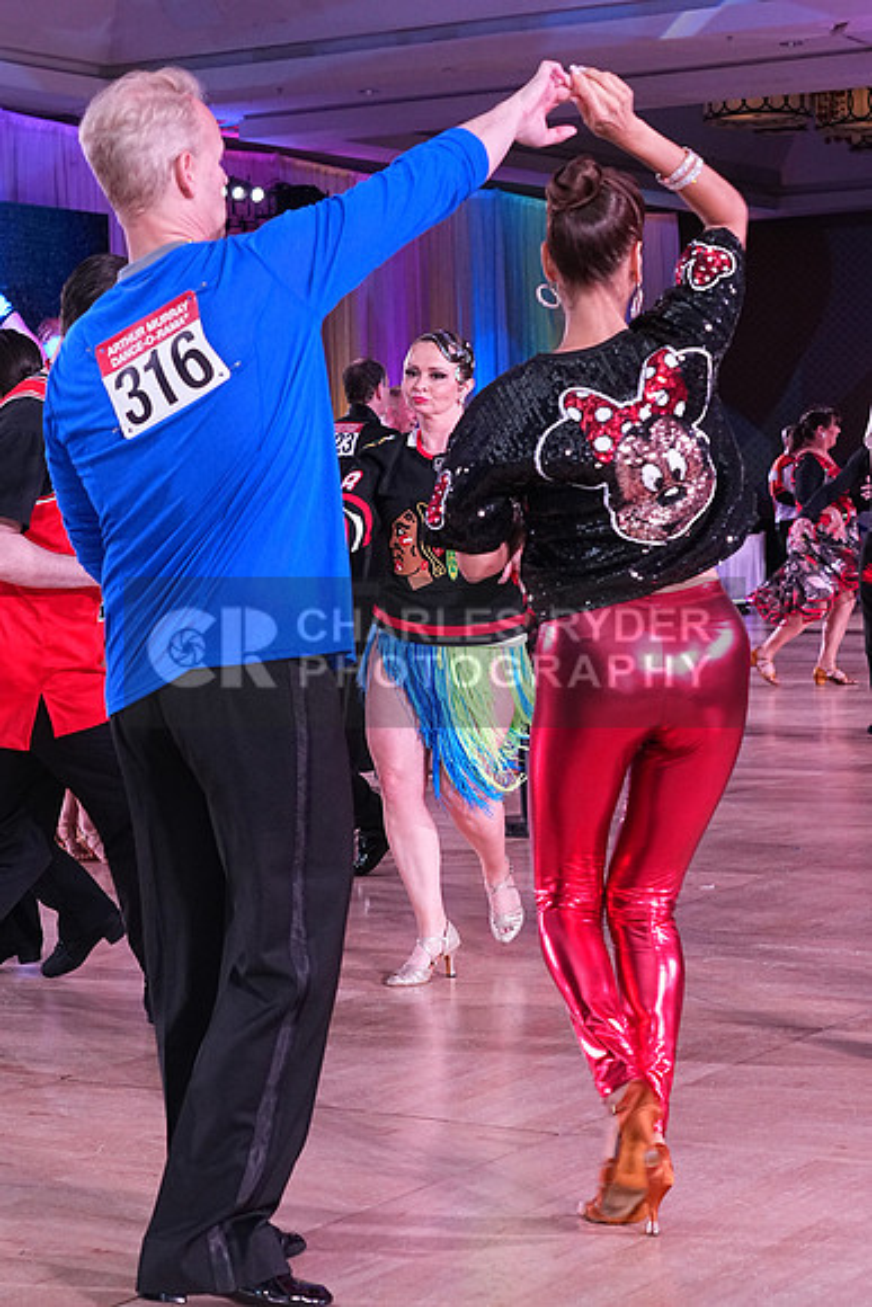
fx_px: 2723
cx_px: 436
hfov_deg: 18.2
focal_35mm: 75
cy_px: 654
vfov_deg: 27.0
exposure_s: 1/320
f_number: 5.6
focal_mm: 50
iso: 2500
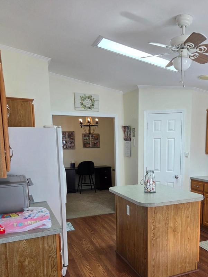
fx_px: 248
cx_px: 135
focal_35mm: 31
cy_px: 179
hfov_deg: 44.9
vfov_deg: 57.4
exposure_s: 1/120
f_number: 1.8
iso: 64
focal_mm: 5.4
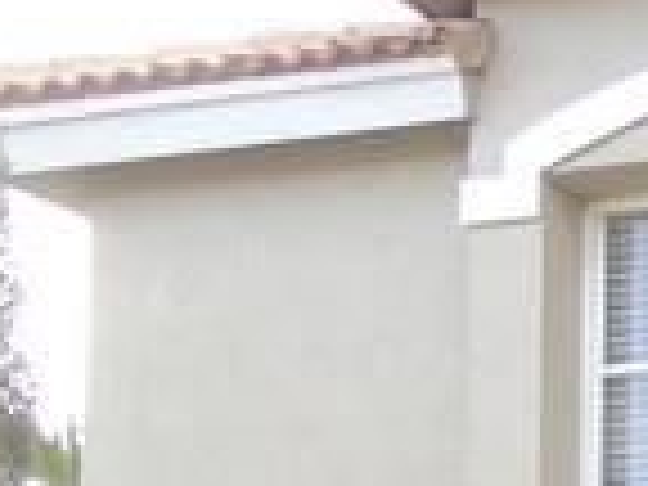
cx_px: 1850
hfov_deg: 8.1
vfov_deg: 6.5
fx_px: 4006
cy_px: 1314
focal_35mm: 214
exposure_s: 1/125
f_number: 3.1
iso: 100
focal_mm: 5.3
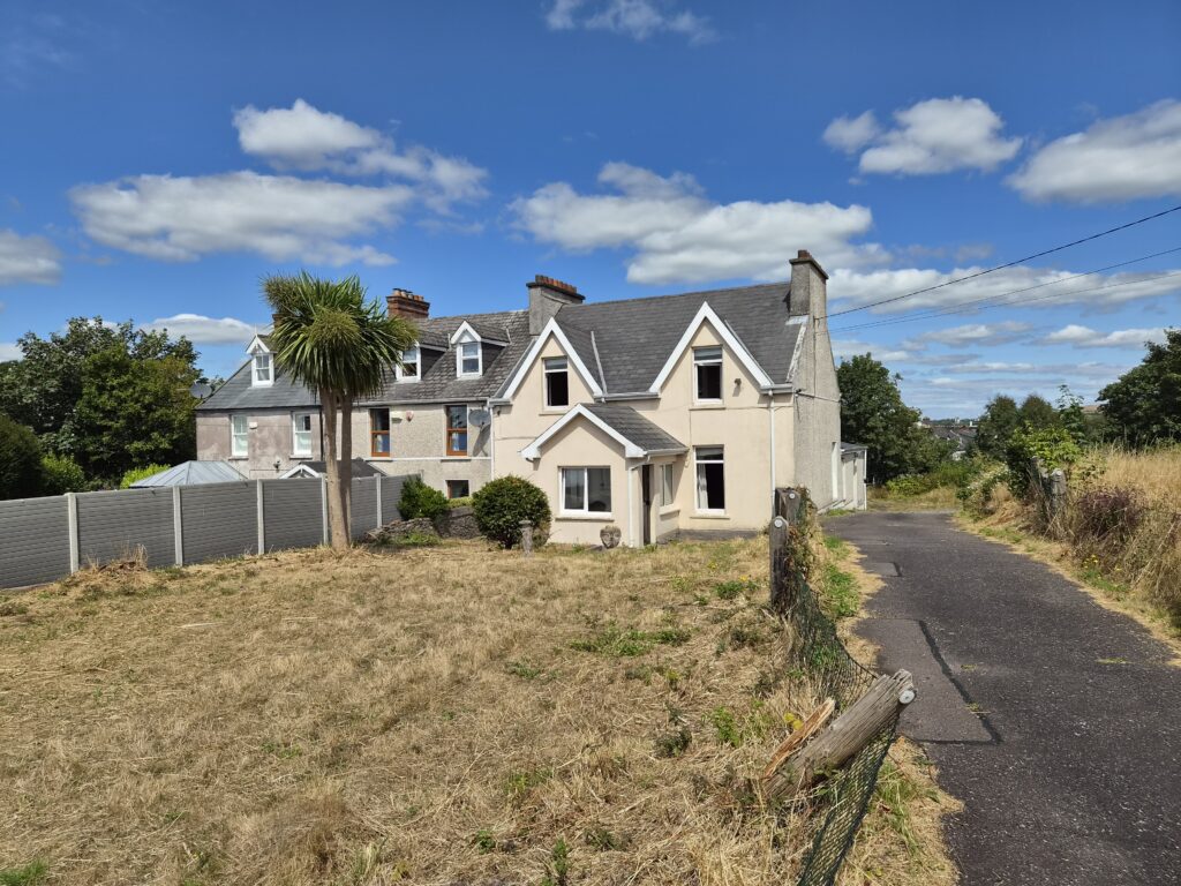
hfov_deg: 73.9
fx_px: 785
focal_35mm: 23
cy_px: 443
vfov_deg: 58.9
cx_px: 590
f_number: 1.8
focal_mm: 5.4
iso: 80
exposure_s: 1/6144
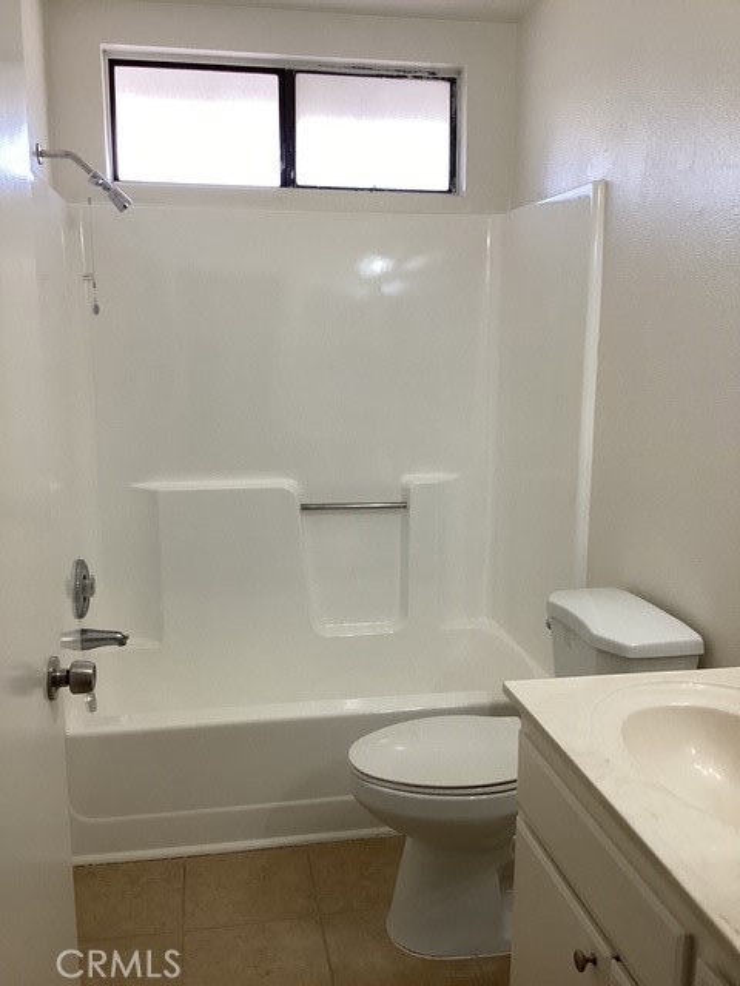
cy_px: 493
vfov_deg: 58.4
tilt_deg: -10.9
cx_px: 370
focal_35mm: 31
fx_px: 884
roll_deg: +0.1
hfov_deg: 45.4
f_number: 2.4
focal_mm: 3.3
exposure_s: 1/120
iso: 80
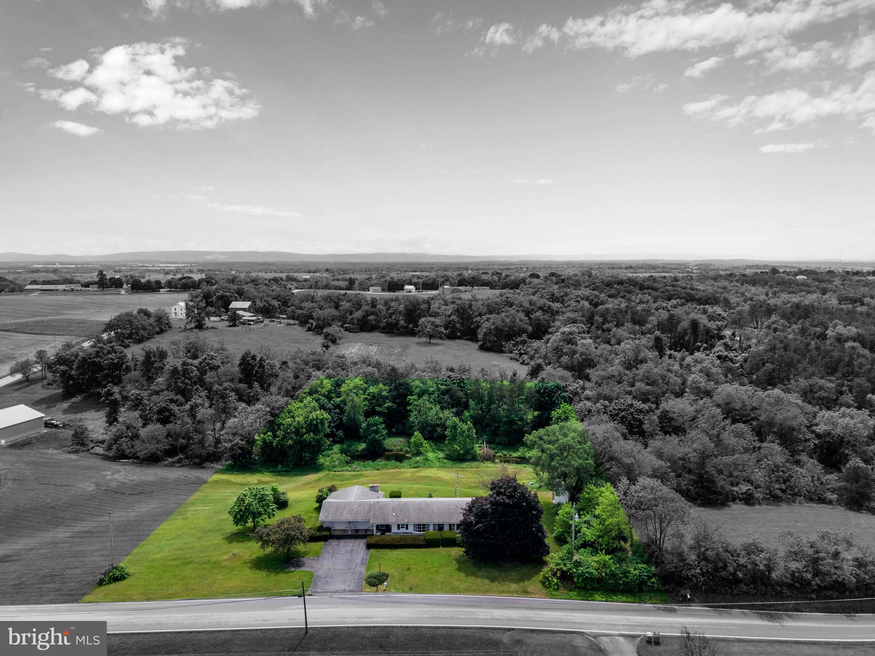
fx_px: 607
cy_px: 328
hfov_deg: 71.6
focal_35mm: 24
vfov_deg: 56.8
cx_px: 438
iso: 100
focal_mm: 8.67
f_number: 1.8
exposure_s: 1/2500
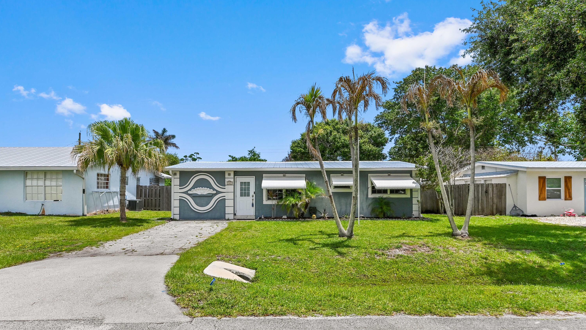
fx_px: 311
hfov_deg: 86.6
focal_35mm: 20
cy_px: 157
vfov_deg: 55.8
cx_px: 294
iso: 400
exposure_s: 1/1000
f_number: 9
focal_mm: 19
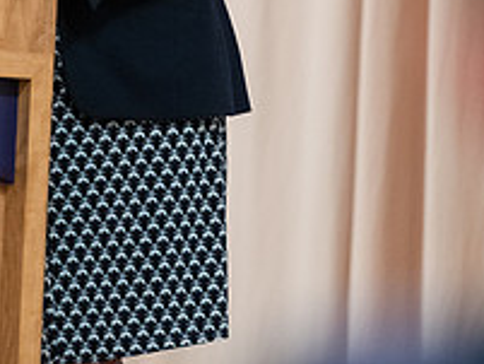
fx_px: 7387
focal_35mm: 528
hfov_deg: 3.8
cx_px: 178
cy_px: -35
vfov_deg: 2.8
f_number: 2.8
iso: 3200
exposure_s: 1/200
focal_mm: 190
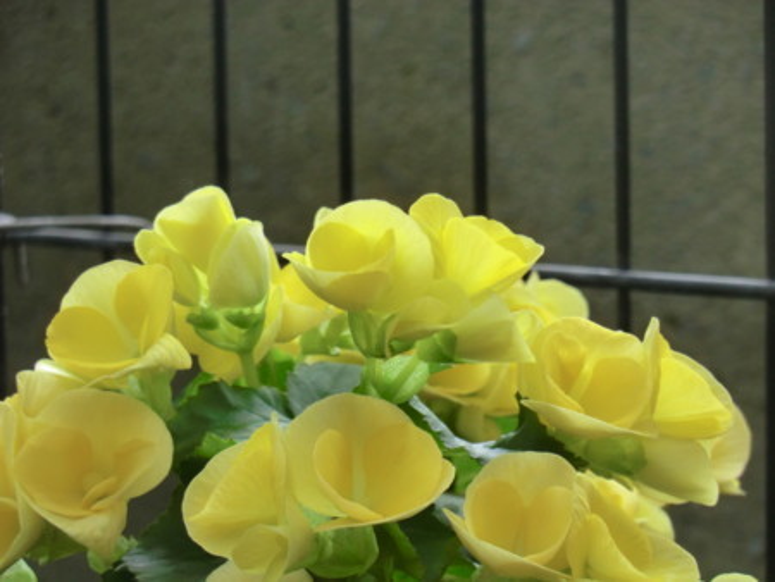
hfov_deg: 13.6
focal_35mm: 145
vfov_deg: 10.2
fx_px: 3248
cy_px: 291
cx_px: 388
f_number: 4.6
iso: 125
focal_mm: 25.9
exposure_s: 1/80
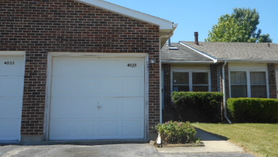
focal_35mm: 42
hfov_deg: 48.3
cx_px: 152
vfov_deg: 28.2
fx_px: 310
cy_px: 51
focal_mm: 6
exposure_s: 1/320
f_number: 4.2
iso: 80
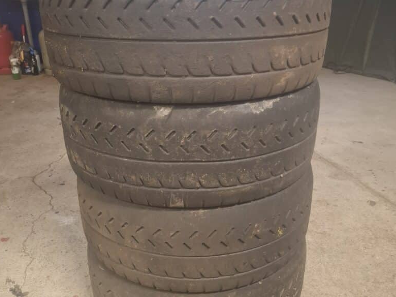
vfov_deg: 56.8
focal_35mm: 24
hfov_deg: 71.6
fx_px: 275
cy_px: 146
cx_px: 201
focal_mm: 5.54
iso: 500
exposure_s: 1/25
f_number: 1.8
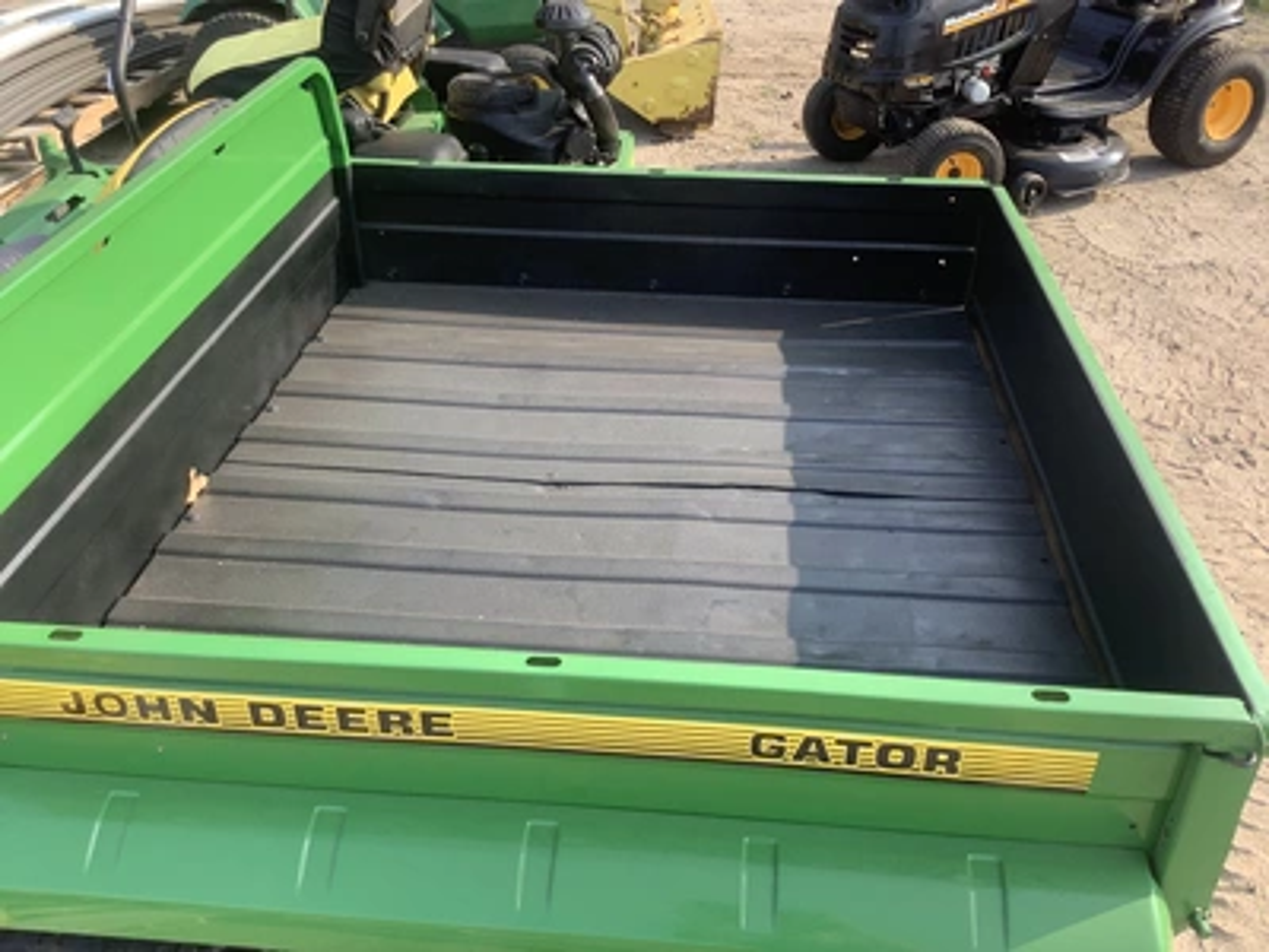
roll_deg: +4.0
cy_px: 476
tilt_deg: -35.0
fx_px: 1136
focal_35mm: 31
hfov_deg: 58.4
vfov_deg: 45.4
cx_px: 634
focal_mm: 3.3
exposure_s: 1/203
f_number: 2.4
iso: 25
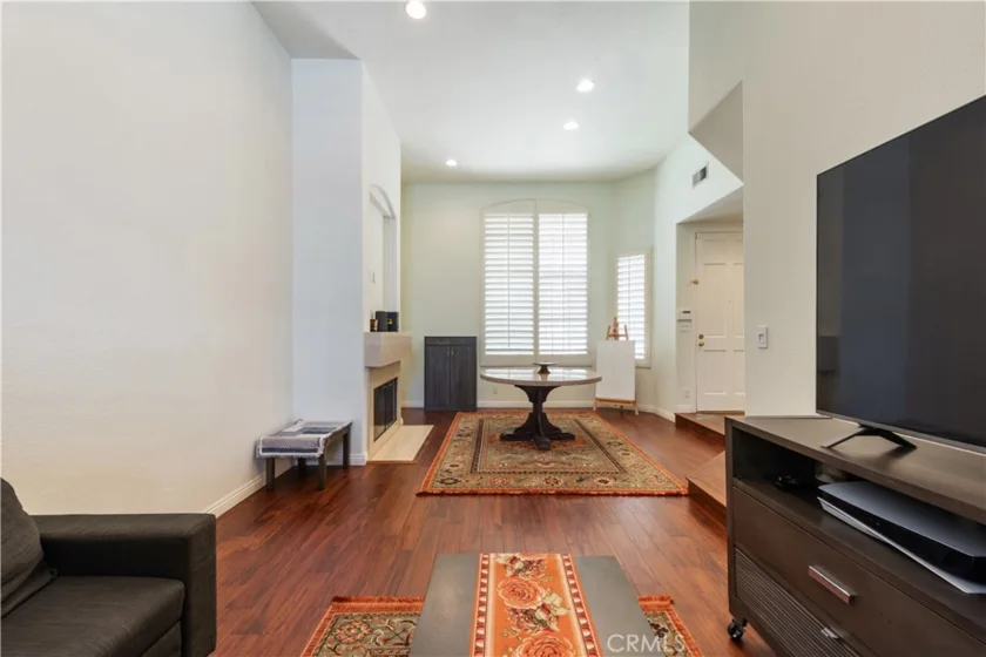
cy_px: 328
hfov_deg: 104.3
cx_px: 493
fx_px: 383
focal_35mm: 14
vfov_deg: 81.2
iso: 400
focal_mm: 14
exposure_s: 1/1.43
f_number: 11
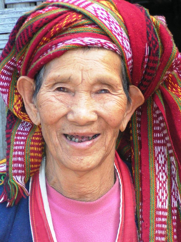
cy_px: 121
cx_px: 90
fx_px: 1143
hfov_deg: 9.1
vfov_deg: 12.0
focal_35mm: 164
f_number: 3.5
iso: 160
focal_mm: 25.1
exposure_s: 1/200
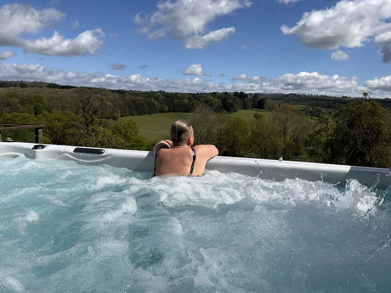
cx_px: 196
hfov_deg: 61.7
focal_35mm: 29
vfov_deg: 48.2
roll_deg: -2.5
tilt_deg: -6.8
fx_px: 328
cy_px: 146
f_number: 1.8
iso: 25
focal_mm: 3
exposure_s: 1/4405
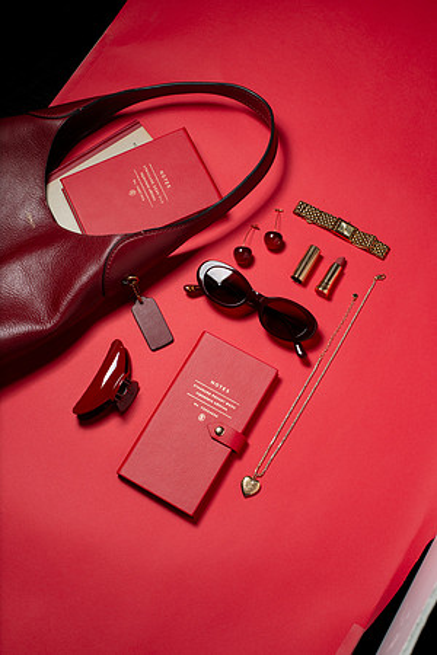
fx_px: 910
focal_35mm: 50
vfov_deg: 39.6
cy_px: 328
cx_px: 218
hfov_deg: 27.0
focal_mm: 50
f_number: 11
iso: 200
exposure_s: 1/250
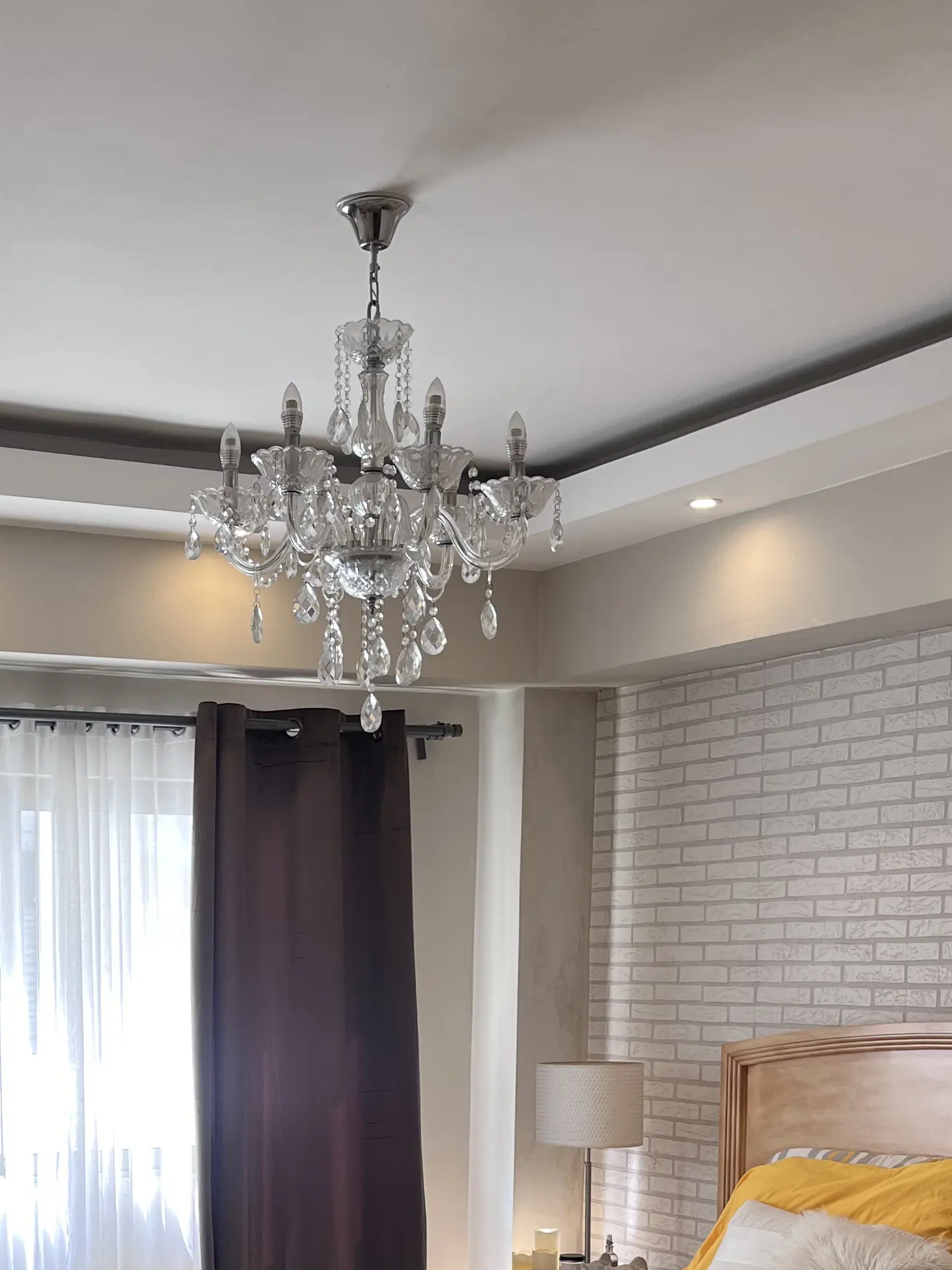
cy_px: 1194
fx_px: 1980
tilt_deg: -6.9
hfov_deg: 26.7
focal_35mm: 54
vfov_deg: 33.3
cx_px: 239
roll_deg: +0.6
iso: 50
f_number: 1.6
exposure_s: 1/121
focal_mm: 5.1
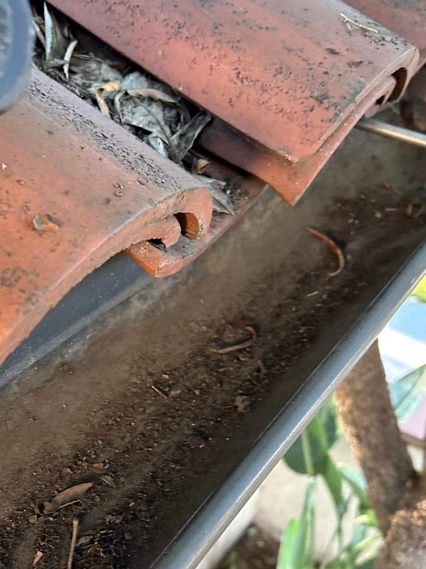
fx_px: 804
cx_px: 78
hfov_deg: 28.9
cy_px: 382
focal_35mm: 49
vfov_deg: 38.4
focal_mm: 6.86
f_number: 1.78
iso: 250
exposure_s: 1/60
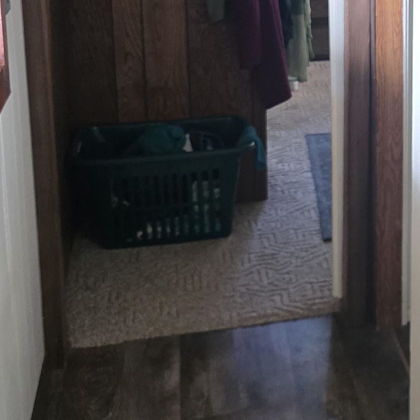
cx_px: 510
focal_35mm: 74
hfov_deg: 21.6
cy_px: 61
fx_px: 1016
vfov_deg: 22.9
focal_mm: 6.3
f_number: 1.7
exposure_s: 1/120
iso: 800
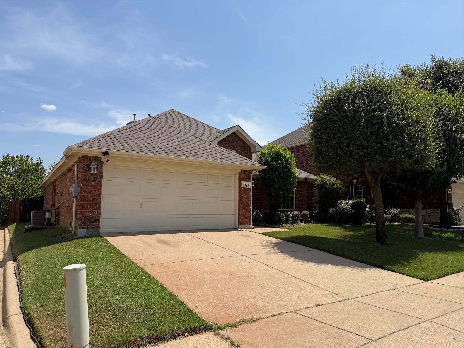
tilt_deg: +6.0
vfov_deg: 56.8
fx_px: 322
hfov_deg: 71.6
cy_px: 174
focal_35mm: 24
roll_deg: +0.0
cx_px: 232
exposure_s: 1/6711
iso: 80
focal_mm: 6.76
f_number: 1.78
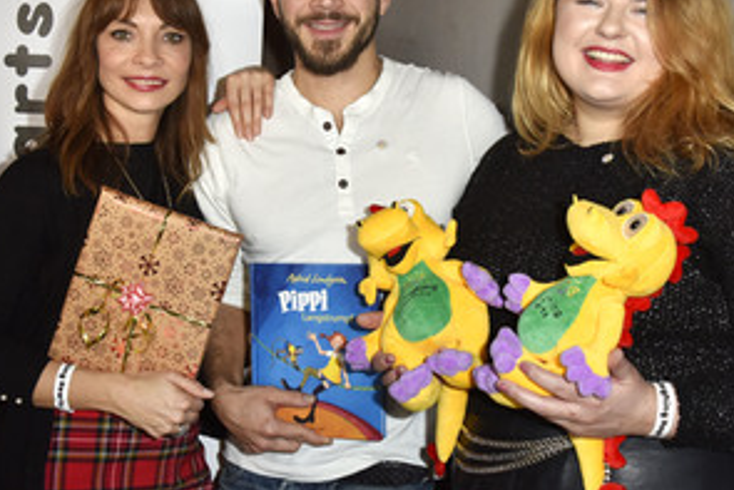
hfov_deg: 34.5
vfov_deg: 23.4
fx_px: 1183
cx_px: 387
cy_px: 209
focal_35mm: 58
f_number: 5.6
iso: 1000
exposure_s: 1/60
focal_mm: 38
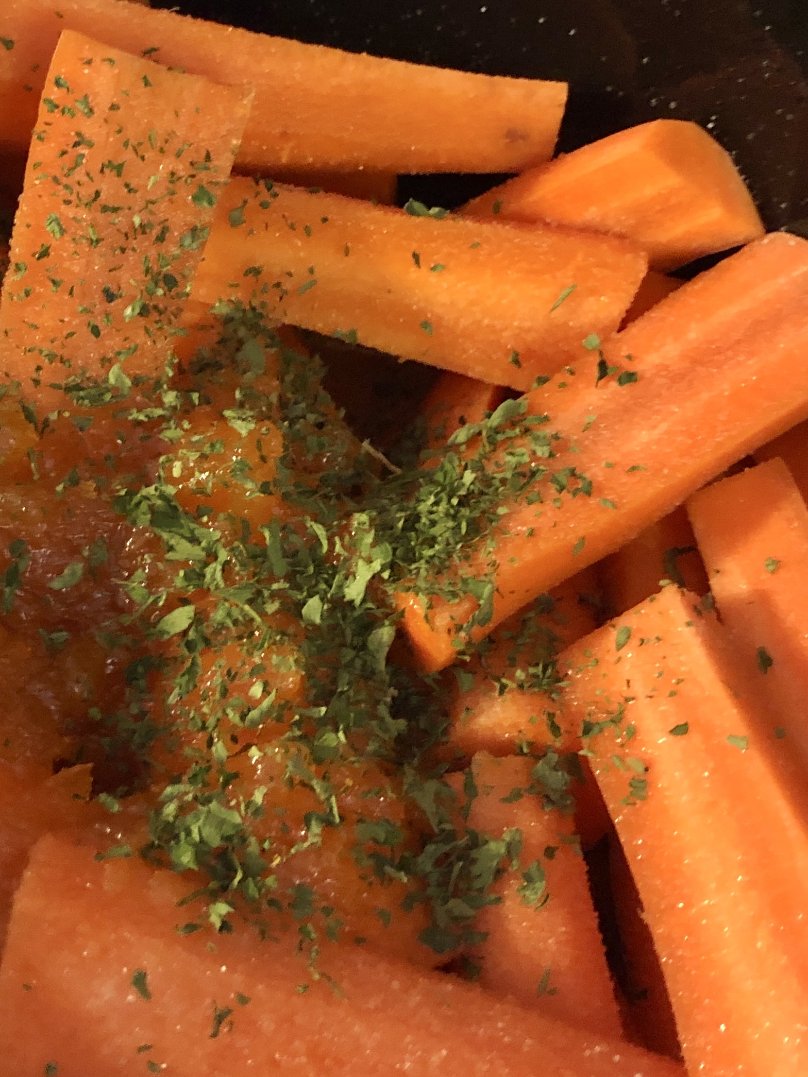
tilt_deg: -53.0
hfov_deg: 26.4
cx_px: 140
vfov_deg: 35.3
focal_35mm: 54
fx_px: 1681
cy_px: 394
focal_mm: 3.99
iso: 125
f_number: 1.8
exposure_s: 1/4
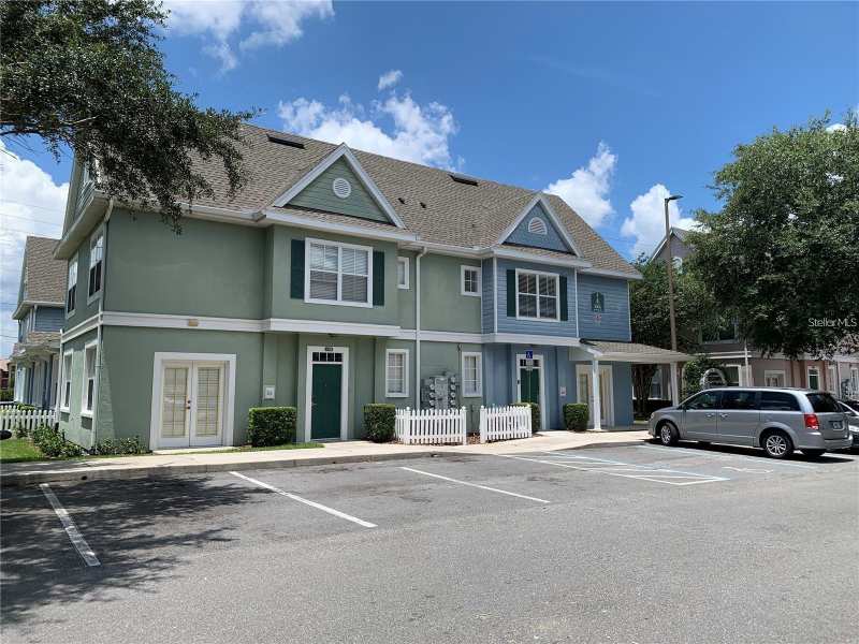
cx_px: 430
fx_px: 645
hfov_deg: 67.3
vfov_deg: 53.1
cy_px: 322
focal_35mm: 26
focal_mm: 4.25
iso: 25
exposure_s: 1/2364
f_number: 1.8
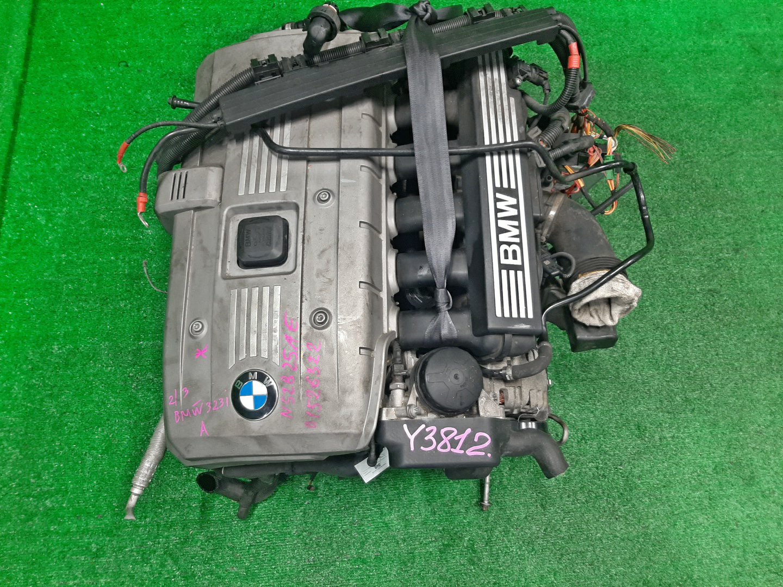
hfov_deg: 67.3
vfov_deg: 53.1
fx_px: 588
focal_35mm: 26
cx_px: 392
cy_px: 294
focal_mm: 3.93
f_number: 1.7
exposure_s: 1/50
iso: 127
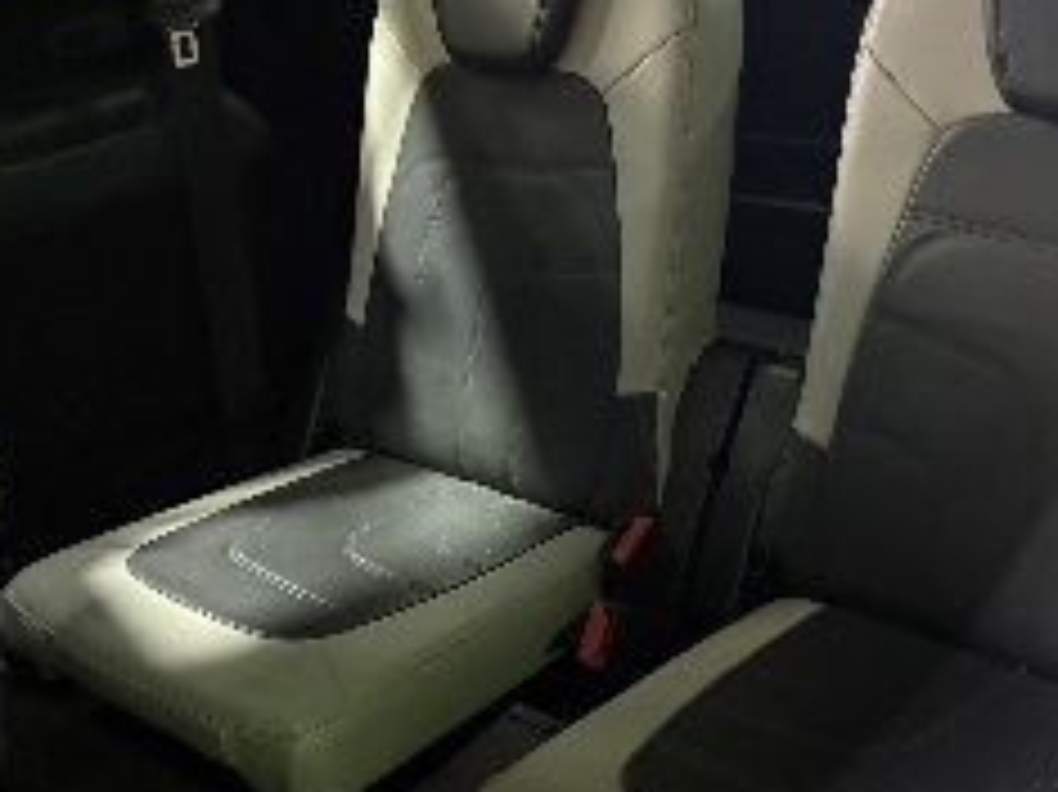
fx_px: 1405
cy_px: 374
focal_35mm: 46
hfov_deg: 40.9
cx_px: 666
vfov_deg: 31.5
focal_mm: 5.96
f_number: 1.6
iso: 1000
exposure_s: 1/25
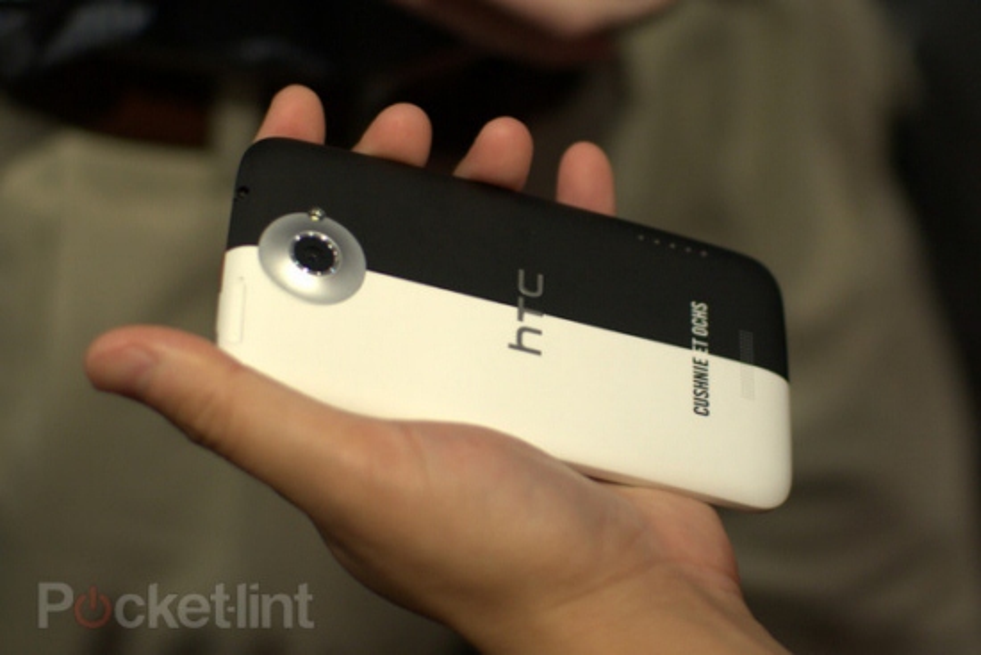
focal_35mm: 45
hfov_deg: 43.6
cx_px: 490
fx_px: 1226
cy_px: 328
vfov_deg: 29.9
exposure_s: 1/100
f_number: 1.4
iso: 500
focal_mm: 30
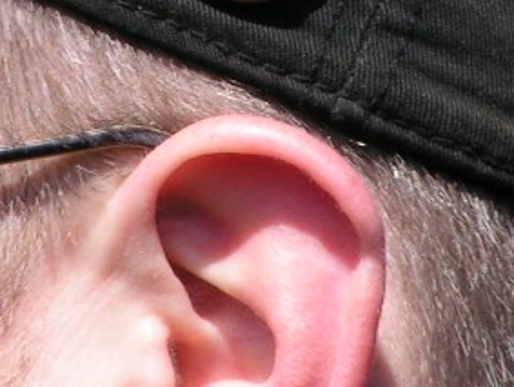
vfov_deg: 1.6
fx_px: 14273
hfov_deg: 2.1
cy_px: -76
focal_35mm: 960
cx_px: 162
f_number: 4.5
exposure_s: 1/640
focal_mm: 52
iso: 50
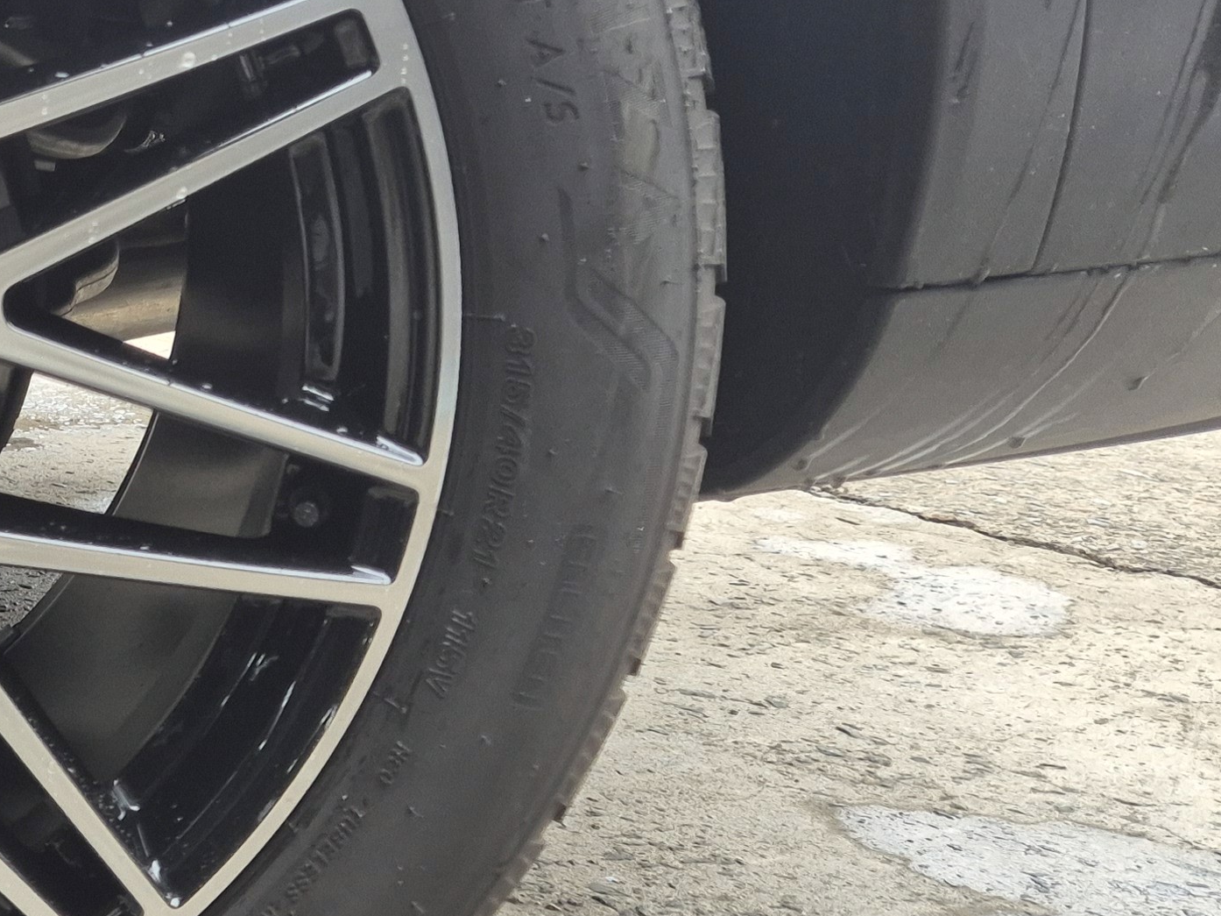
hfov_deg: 25.3
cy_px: 407
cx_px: -377
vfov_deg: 22.2
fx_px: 2328
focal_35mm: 66
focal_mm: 5.4
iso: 100
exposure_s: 1/180
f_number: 1.8
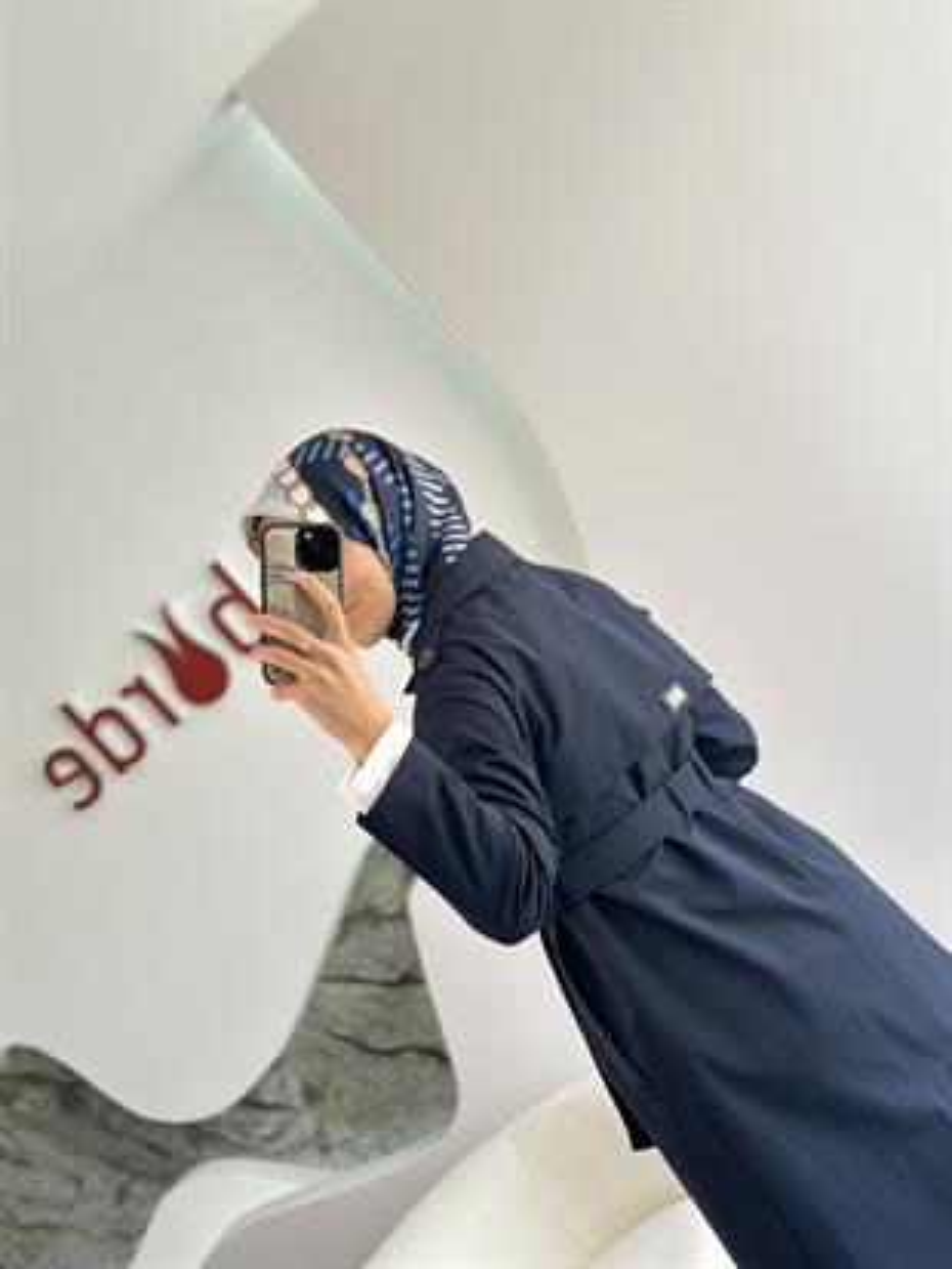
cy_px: 634
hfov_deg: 30.3
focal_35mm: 48
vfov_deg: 39.6
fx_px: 1759
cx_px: 476
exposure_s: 1/355
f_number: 1.78
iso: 80
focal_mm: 6.86
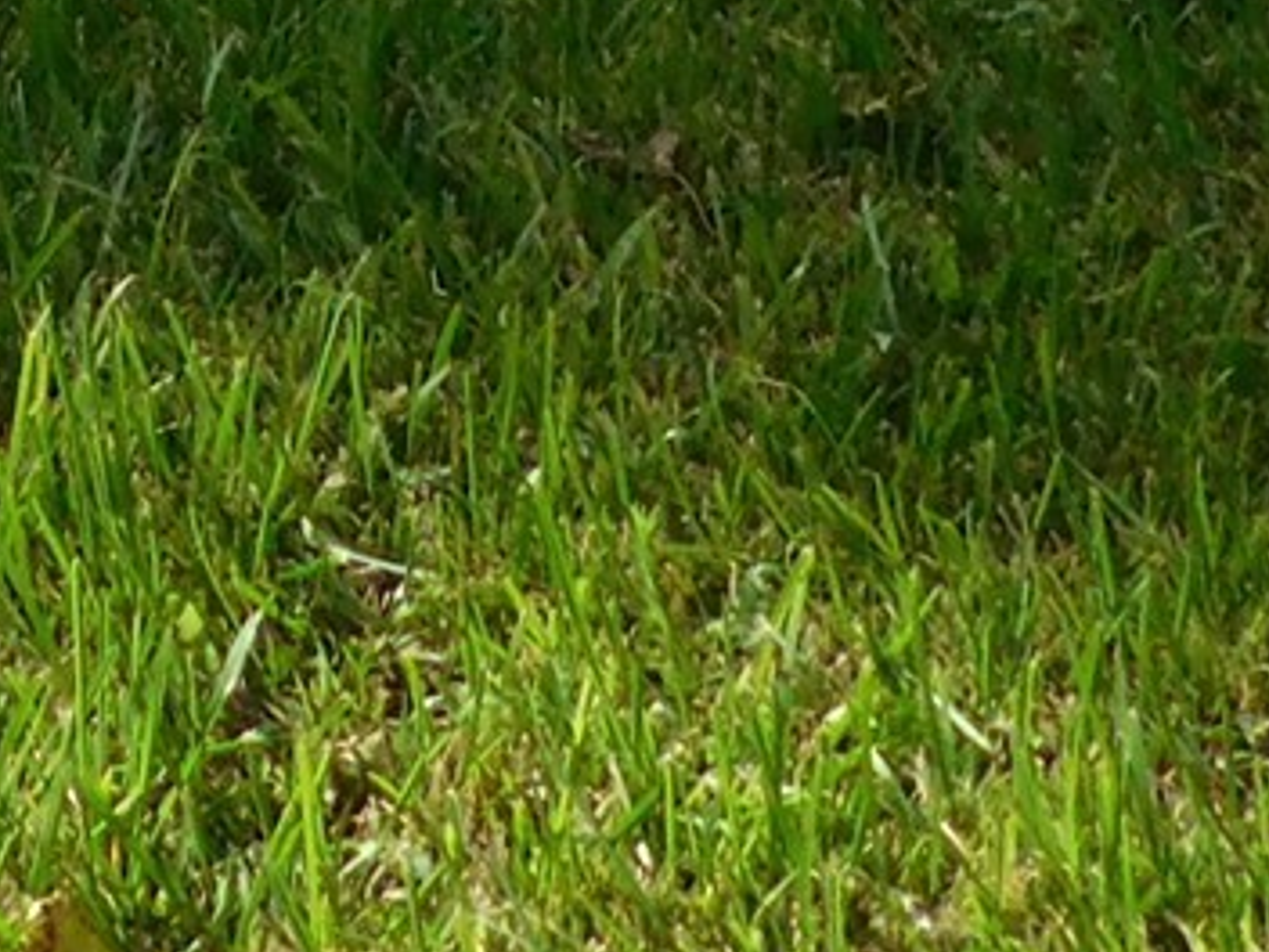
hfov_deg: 13.1
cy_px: -1720
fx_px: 4912
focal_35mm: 134
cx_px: -1121
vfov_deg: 9.2
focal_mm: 4
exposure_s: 1/640
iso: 125
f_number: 3
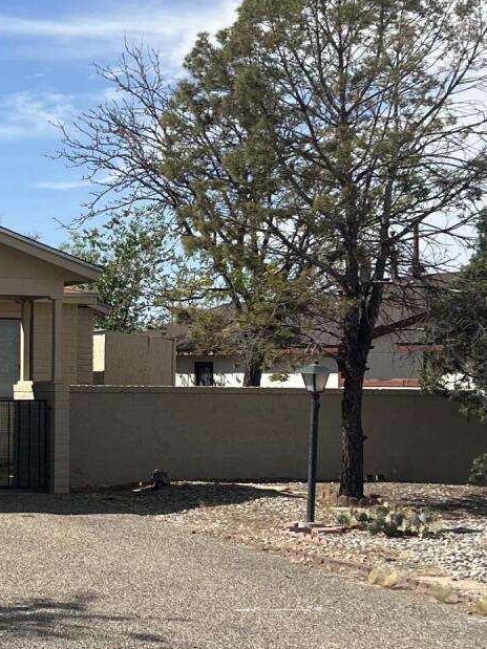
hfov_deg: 17.1
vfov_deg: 23.3
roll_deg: -0.4
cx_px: -31
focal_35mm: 84
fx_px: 1576
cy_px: 284
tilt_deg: +3.7
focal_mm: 5.7
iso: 50
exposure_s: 1/4831
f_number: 1.5
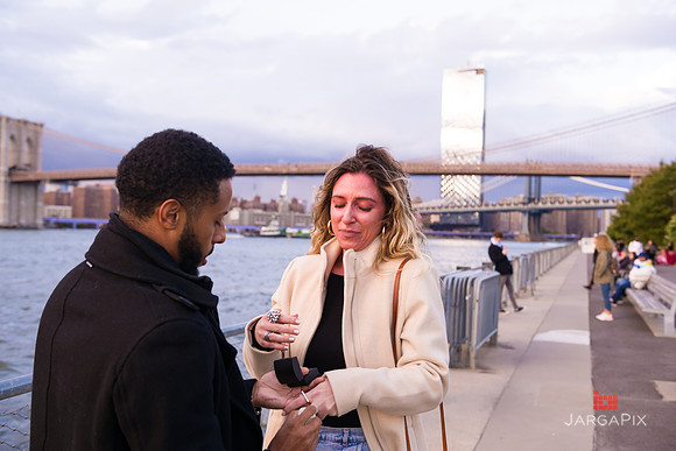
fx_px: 751
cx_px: 338
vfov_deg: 33.4
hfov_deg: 48.4
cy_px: 226
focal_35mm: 40
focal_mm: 40
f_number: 4
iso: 250
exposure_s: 1/200
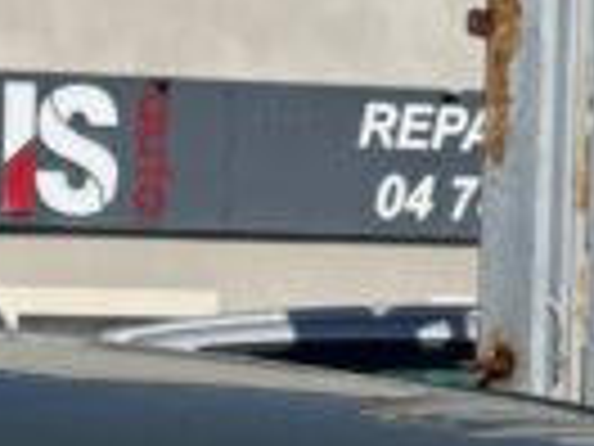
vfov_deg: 10.0
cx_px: -360
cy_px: 622
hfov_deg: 12.7
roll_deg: -0.2
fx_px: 2488
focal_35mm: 145
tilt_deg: -2.7
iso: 80
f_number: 1.78
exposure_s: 1/6410
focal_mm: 6.76
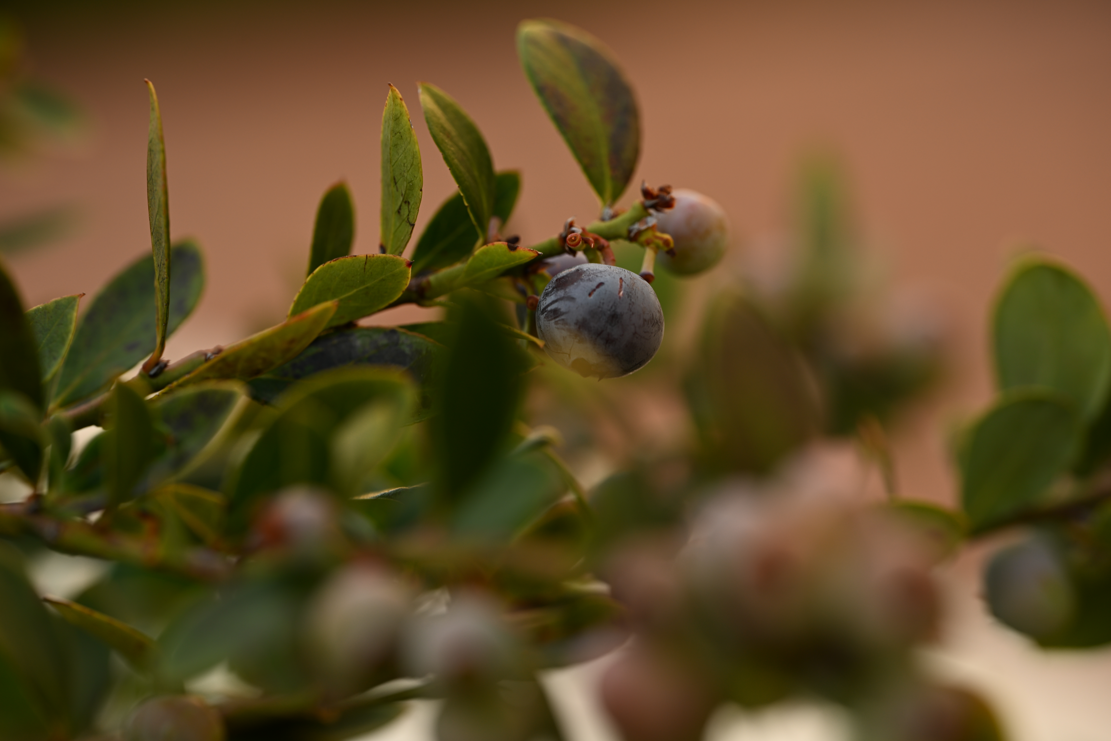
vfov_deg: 13.0
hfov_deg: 19.5
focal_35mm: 105
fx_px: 3240
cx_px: 556
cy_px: 370
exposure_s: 1/125
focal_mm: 105
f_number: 5.6
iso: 100
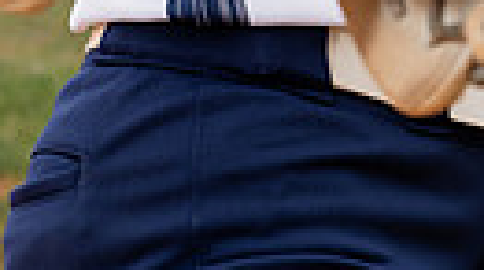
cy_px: -551
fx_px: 2958
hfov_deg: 9.4
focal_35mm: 231
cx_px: 303
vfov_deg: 5.0
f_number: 6.3
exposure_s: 1/250
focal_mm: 64
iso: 100
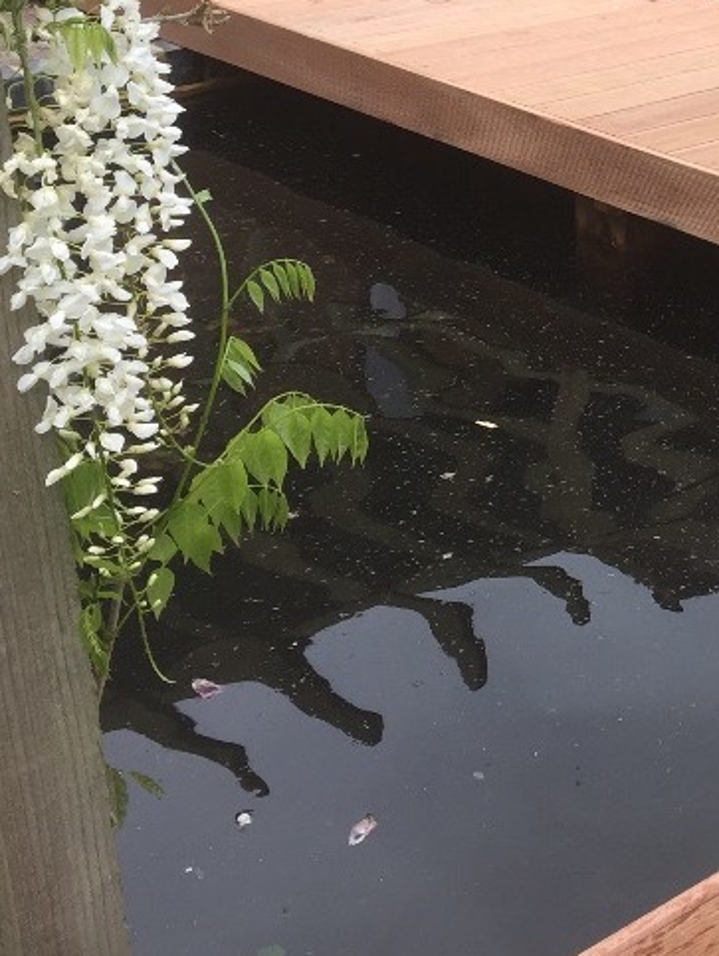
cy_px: 184
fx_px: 1991
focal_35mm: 72
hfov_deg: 19.2
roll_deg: -1.9
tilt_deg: -16.7
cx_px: 889
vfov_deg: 26.5
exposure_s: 1/187
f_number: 2.2
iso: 32
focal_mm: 4.15
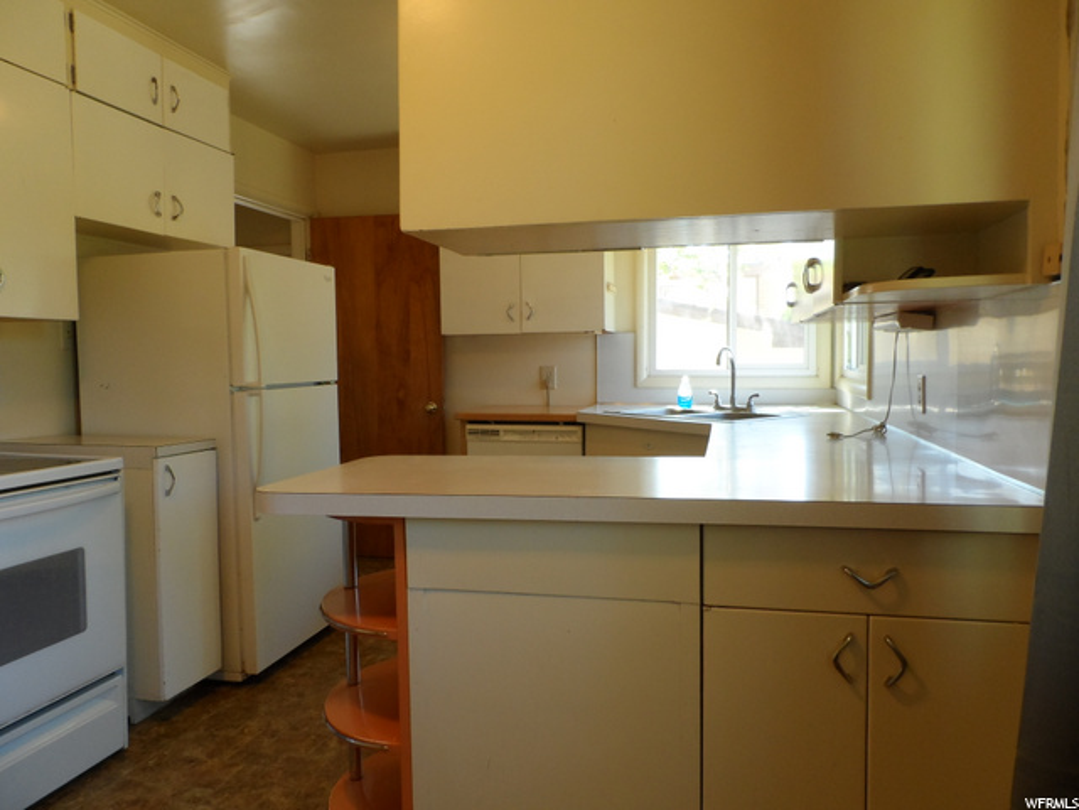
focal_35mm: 24
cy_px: 405
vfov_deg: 56.8
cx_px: 540
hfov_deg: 71.6
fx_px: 748
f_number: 3.2
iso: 120
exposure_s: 1/30
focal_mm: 4
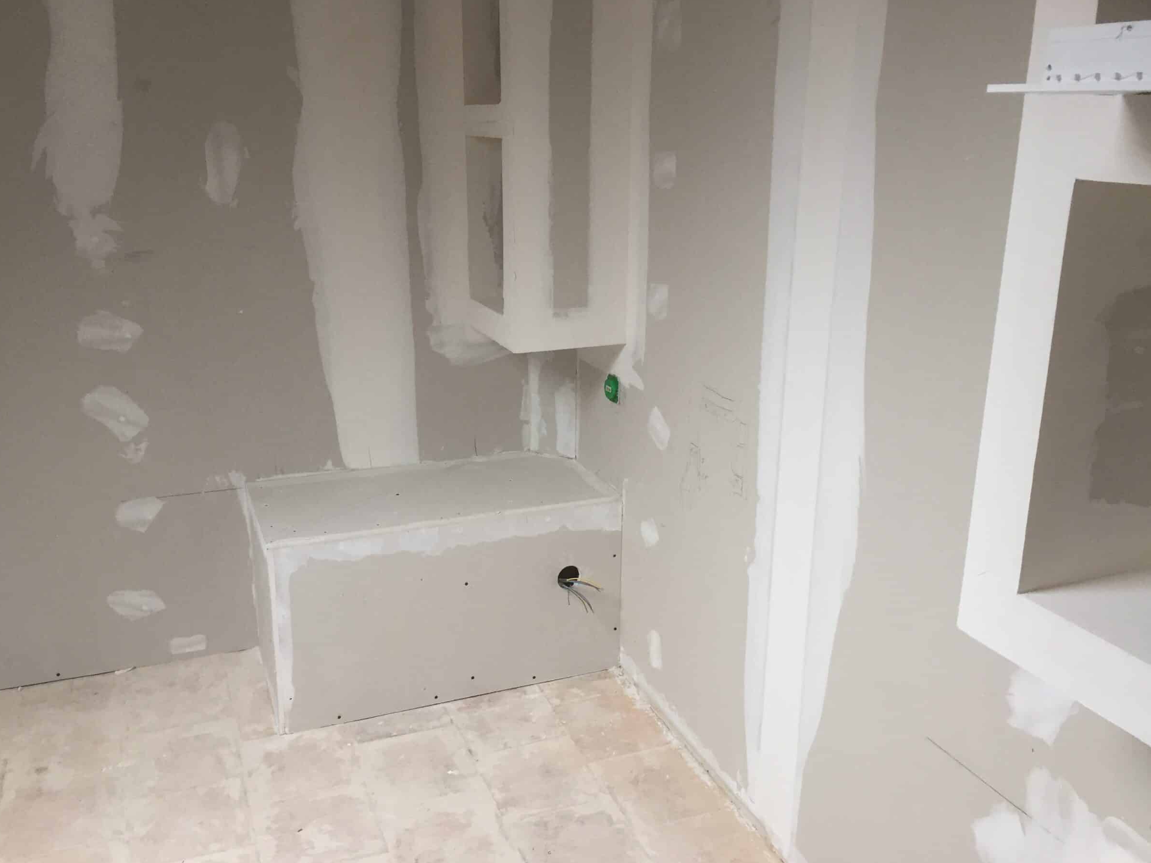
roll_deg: +0.9
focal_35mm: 31
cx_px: 555
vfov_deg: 45.4
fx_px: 1031
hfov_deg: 58.3
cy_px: 427
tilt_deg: -15.5
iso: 50
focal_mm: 4.15
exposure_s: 1/33
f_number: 2.2
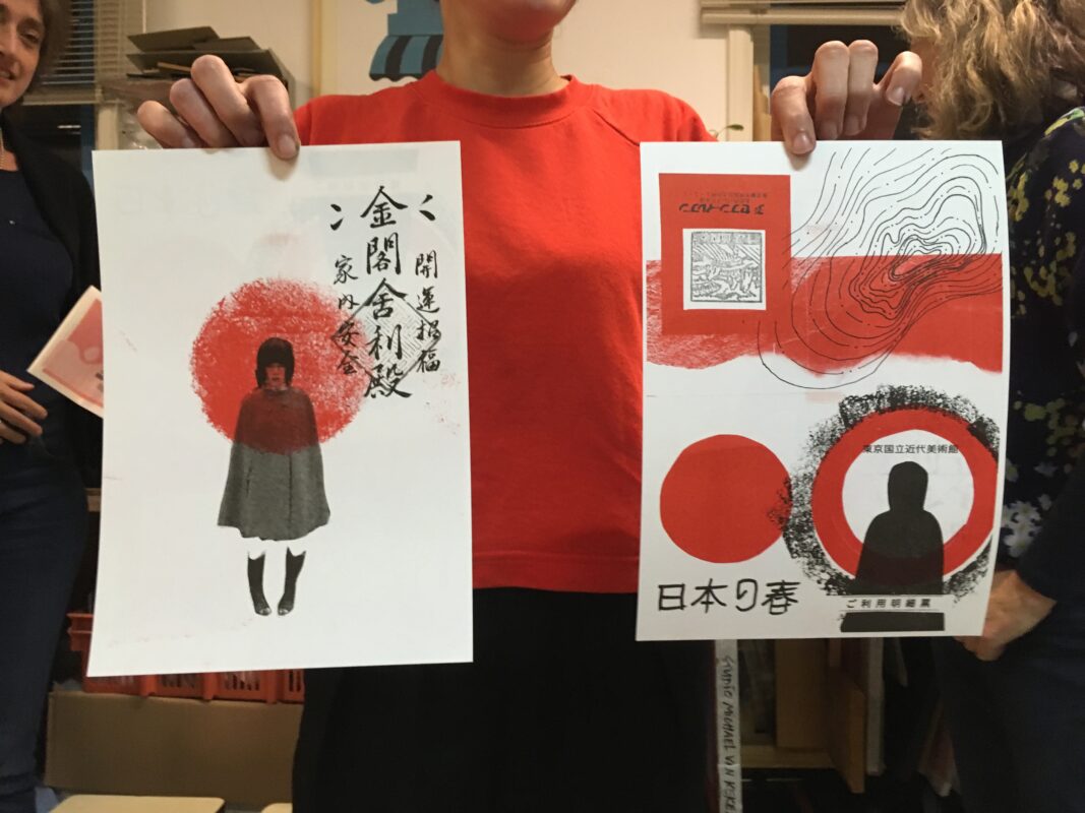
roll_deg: -1.6
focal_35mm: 29
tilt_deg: -3.1
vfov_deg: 48.2
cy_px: 406
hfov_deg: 61.7
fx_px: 909
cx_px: 542
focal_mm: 4.15
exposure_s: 1/20
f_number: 2.2
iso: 200
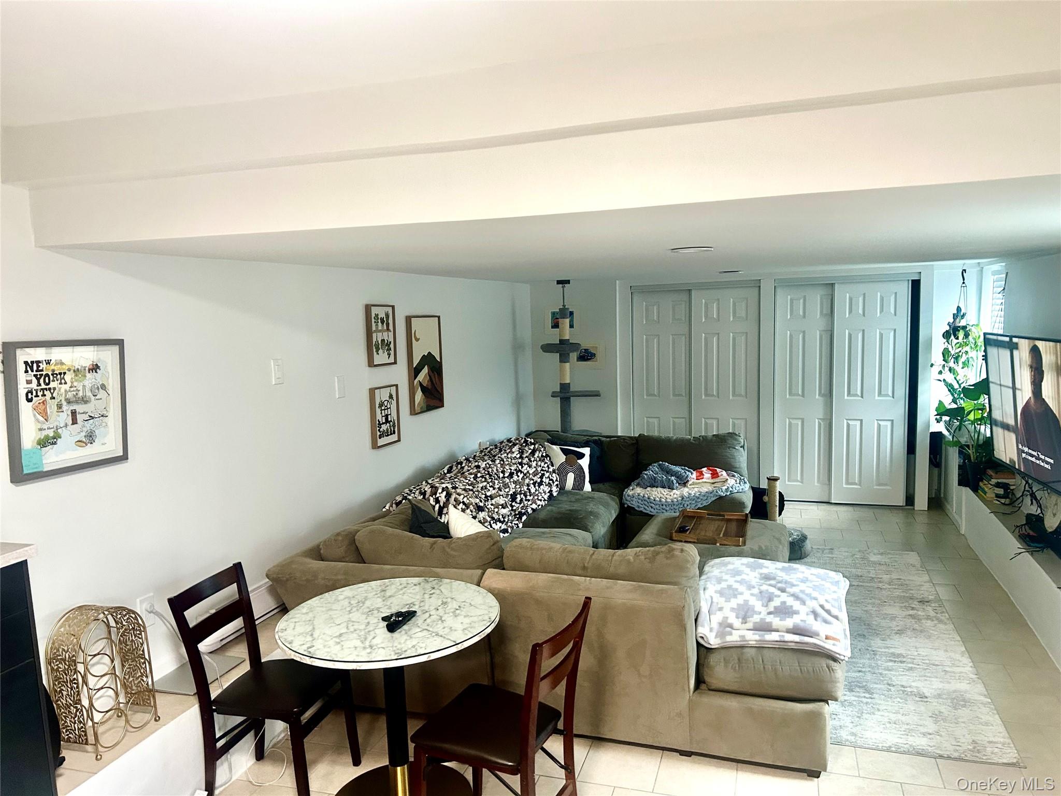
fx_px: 797
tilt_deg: -6.7
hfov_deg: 67.3
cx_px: 530
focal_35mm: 26
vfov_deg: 53.1
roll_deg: +1.9
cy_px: 398
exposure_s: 1/60
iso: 250
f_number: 1.5
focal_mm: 5.7
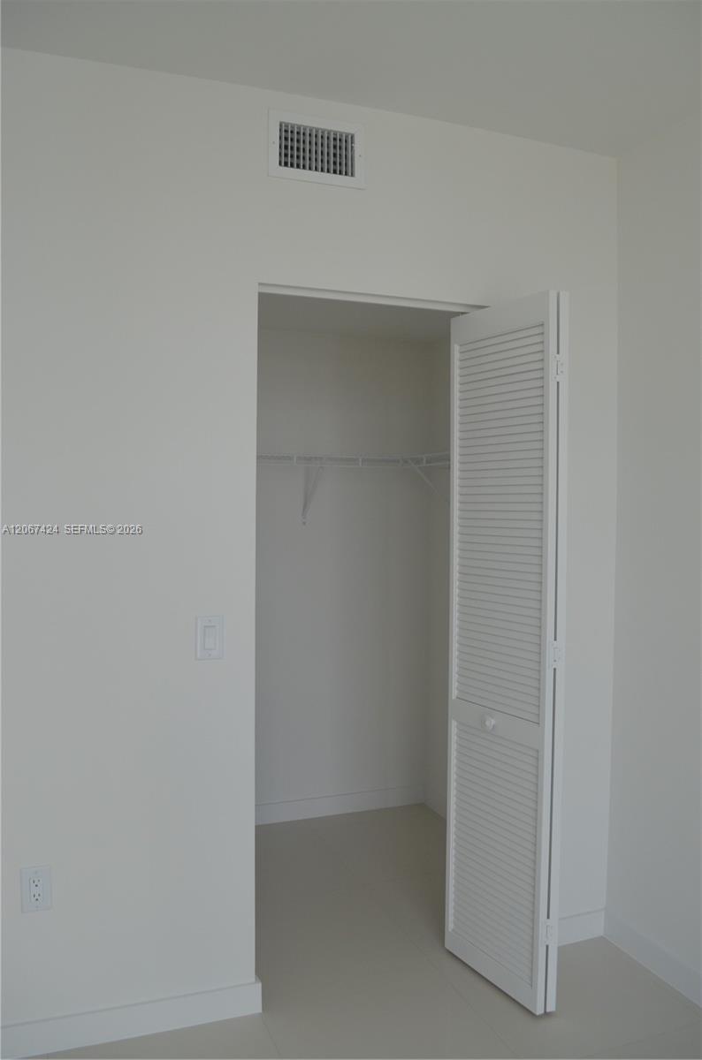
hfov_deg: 47.7
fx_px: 794
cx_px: 351
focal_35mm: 27
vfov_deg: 67.5
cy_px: 530
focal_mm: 18
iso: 400
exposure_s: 1/125
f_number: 5.6
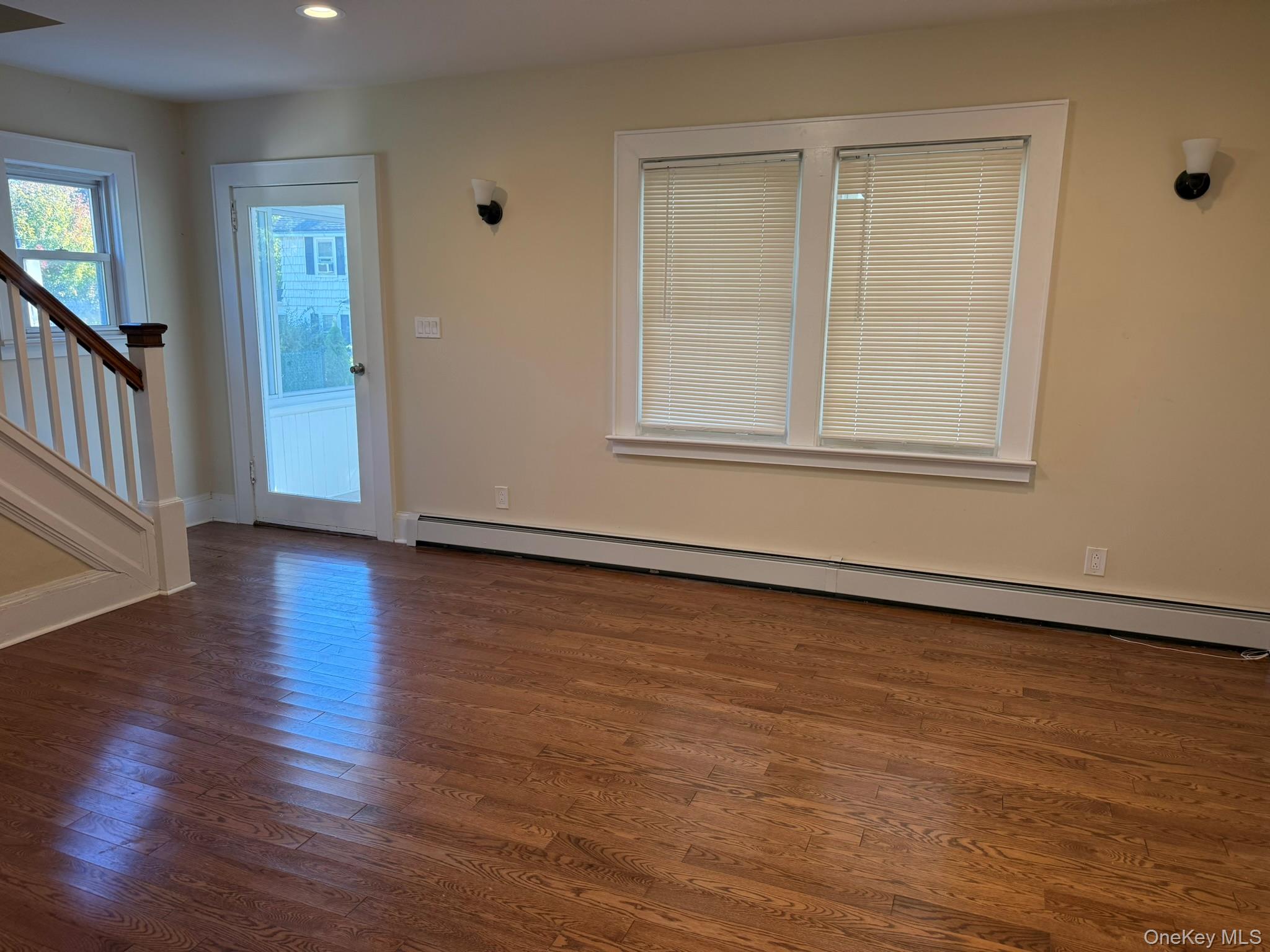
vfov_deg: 56.8
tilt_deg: -11.7
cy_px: 476
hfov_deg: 71.6
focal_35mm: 24
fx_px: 881
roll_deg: -1.3
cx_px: 635
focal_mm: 6.76
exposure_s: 1/156
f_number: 1.78
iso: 200
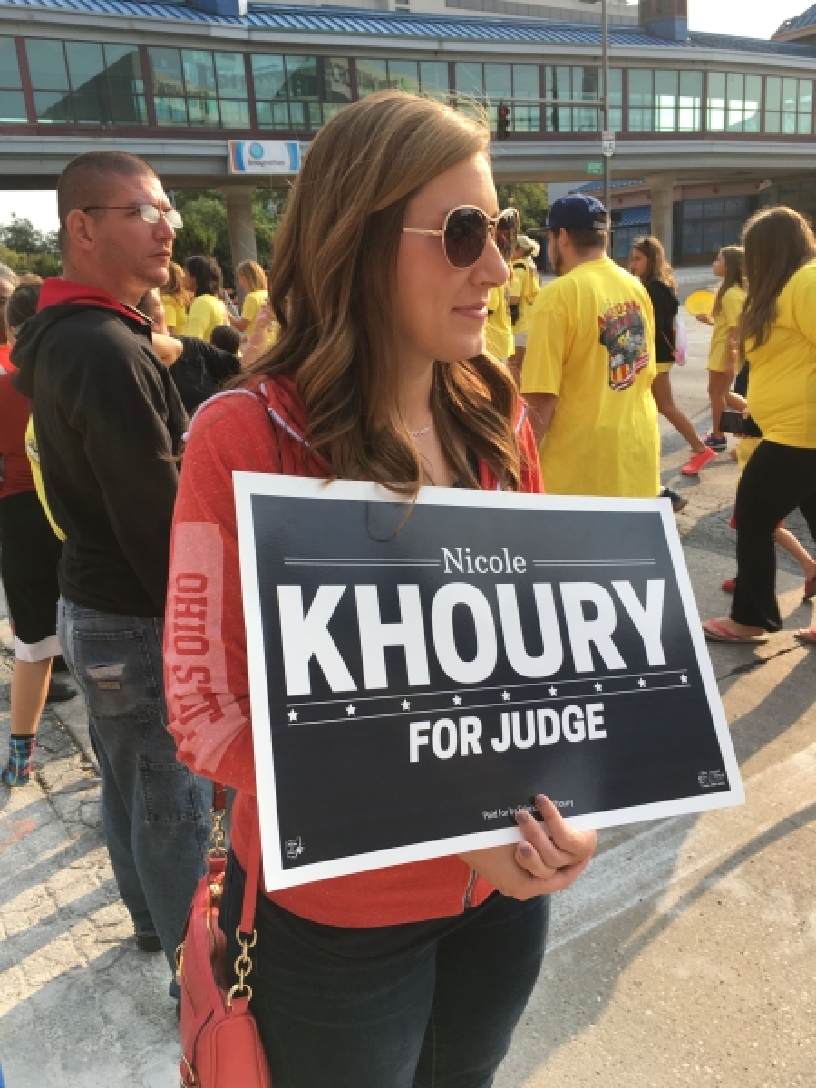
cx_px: 408
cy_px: 544
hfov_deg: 48.2
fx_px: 911
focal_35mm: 29
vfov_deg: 61.7
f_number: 2.2
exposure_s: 1/509
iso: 25
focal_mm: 4.15
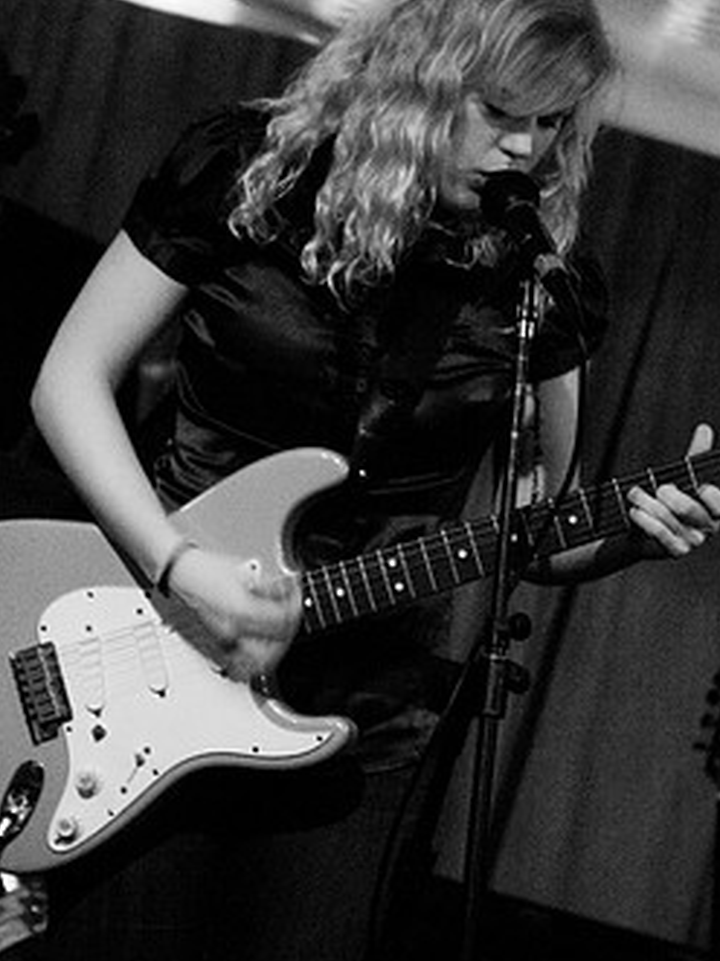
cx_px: 428
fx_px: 3802
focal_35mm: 137
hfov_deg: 10.8
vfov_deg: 14.4
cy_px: 433
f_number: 2.8
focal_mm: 70
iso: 1600
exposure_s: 1/13
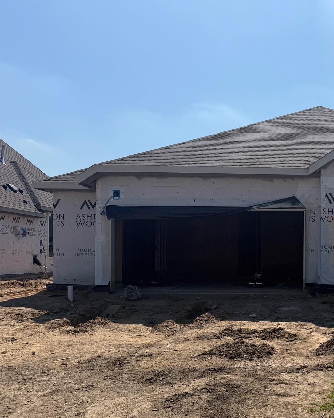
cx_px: 311
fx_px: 494
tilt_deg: -0.1
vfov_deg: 45.5
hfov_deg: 34.8
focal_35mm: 40
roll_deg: -0.4
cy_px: 251
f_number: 1.78
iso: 80
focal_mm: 6.76
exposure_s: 1/9091
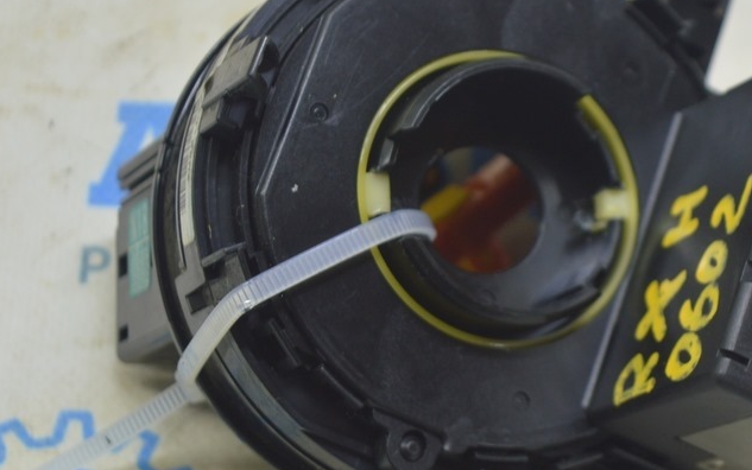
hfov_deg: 15.3
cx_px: 544
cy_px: 261
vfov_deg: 9.7
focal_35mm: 136
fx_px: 2784
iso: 400
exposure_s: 1/20
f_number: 5.6
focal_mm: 55
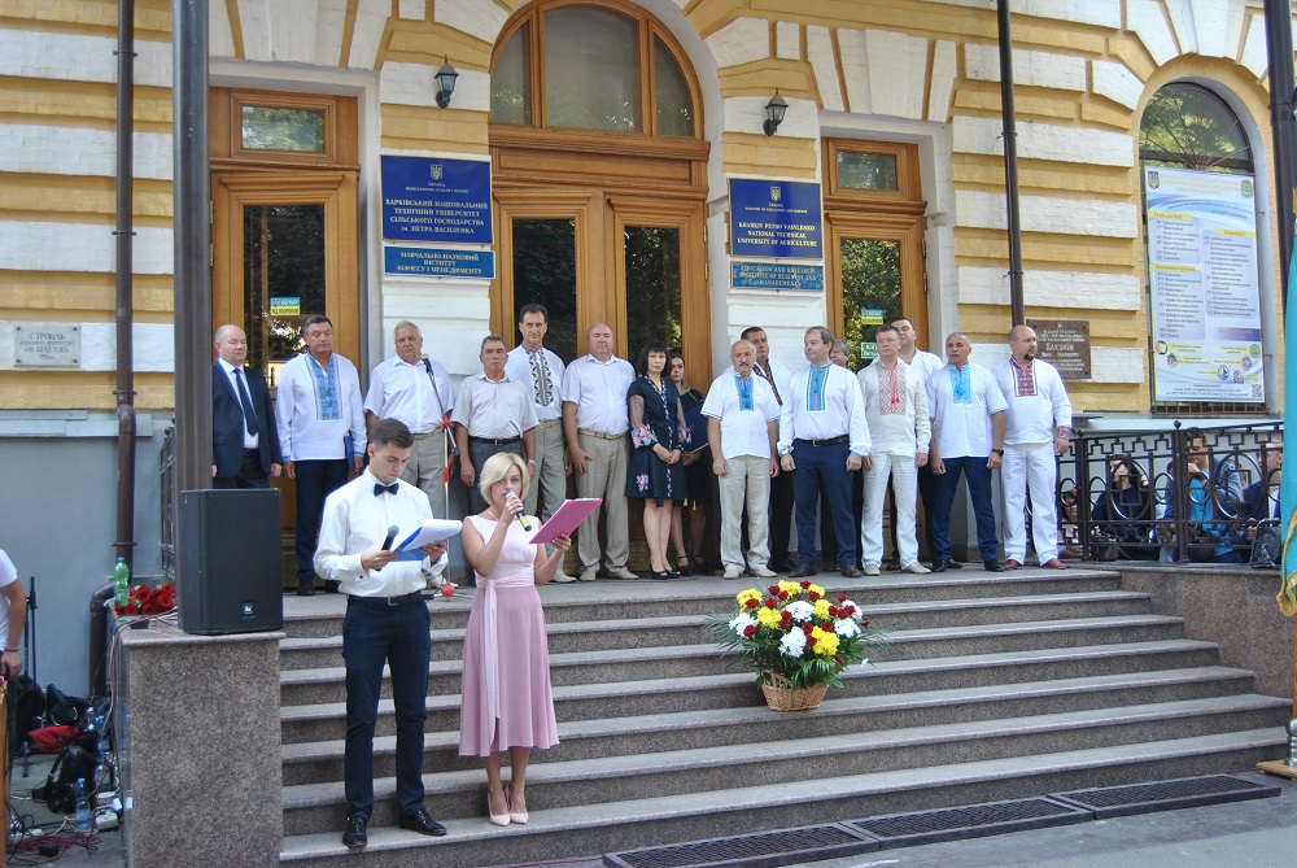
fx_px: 1406
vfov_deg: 34.3
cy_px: 434
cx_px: 648
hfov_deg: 49.5
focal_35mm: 39
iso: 200
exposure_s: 1/60
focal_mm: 26
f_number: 4
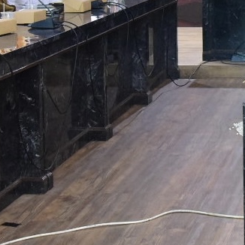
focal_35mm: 111
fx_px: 889
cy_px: 51
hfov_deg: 14.7
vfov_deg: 15.6
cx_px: 351
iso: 5000
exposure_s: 1/80
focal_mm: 30
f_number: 4
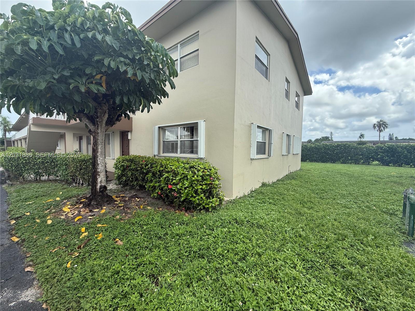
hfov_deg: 102.1
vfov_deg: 85.7
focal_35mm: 14
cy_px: 156
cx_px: 208
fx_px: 168
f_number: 2.2
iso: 50
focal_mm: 2.22
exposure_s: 1/644
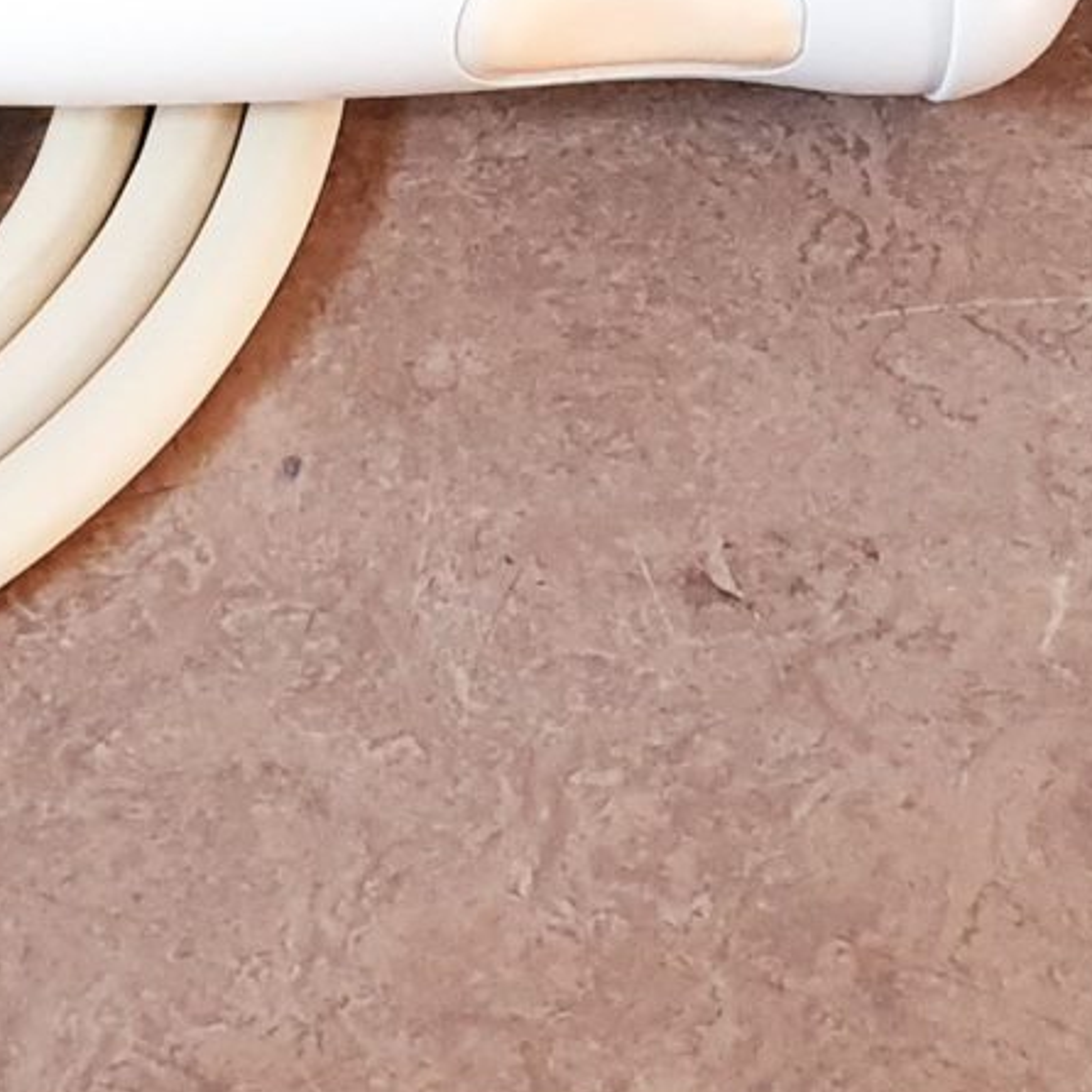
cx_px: 380
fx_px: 4711
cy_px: -448
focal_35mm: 132
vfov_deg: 12.7
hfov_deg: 13.2
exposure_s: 1/50
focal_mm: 4.3
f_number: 2.4
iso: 400
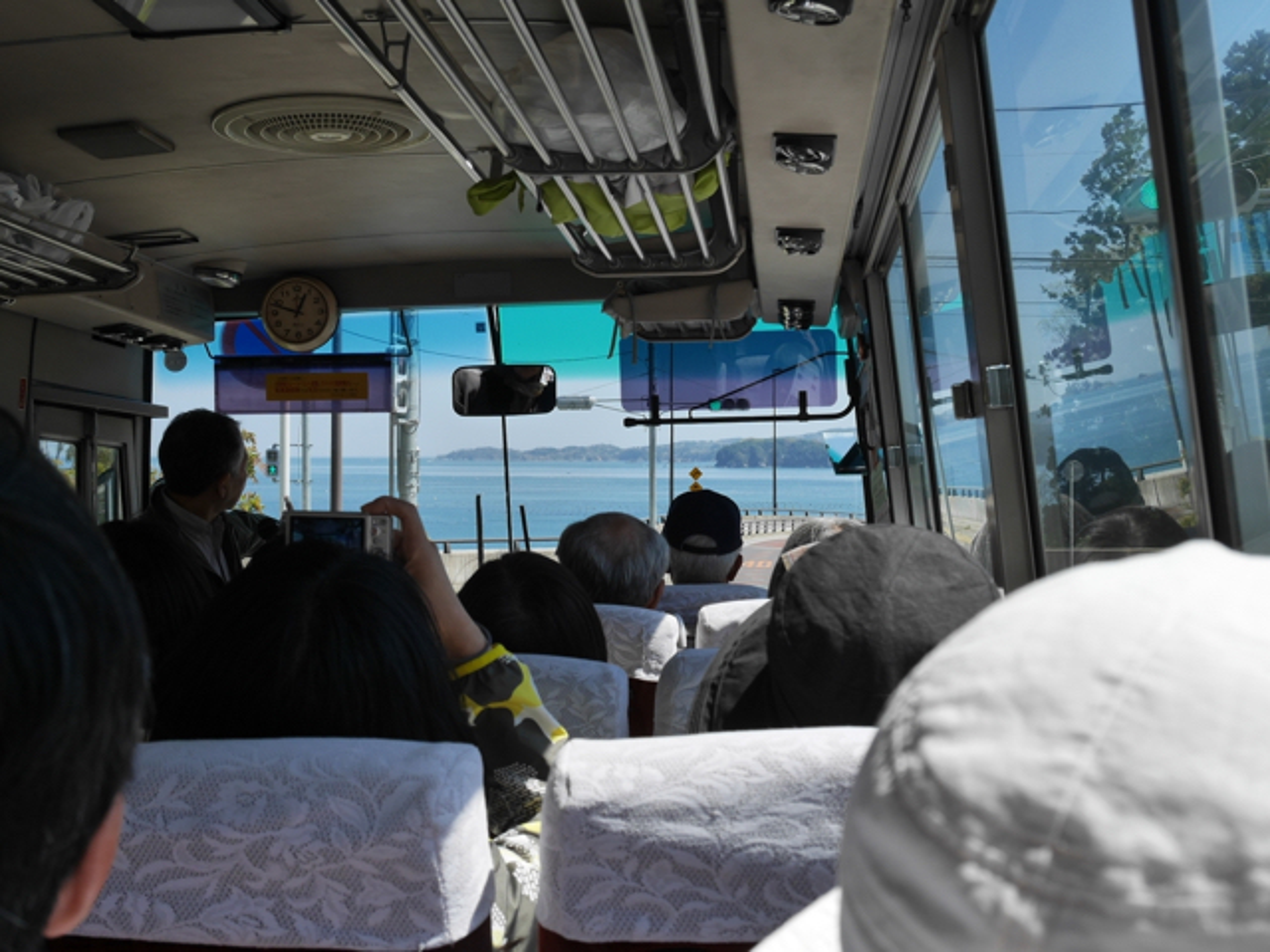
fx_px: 1688
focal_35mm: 46
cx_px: 635
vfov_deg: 31.5
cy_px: 476
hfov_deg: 41.2
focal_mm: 23
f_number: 8
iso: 200
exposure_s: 1/320
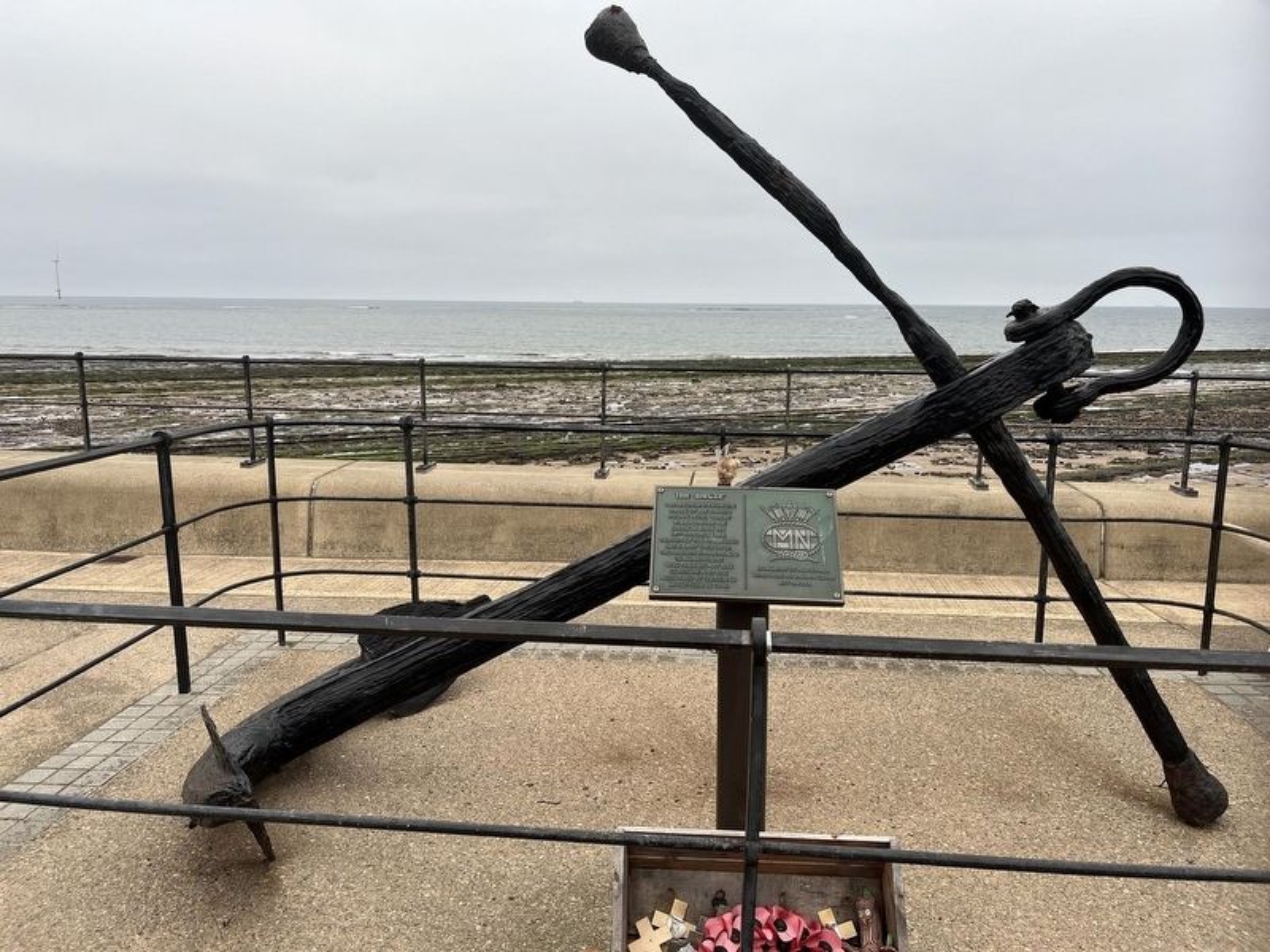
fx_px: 954
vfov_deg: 53.1
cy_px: 476
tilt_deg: -10.7
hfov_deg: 67.3
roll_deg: -1.0
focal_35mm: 26
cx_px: 635
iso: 40
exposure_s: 1/153
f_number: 1.6
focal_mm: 5.1
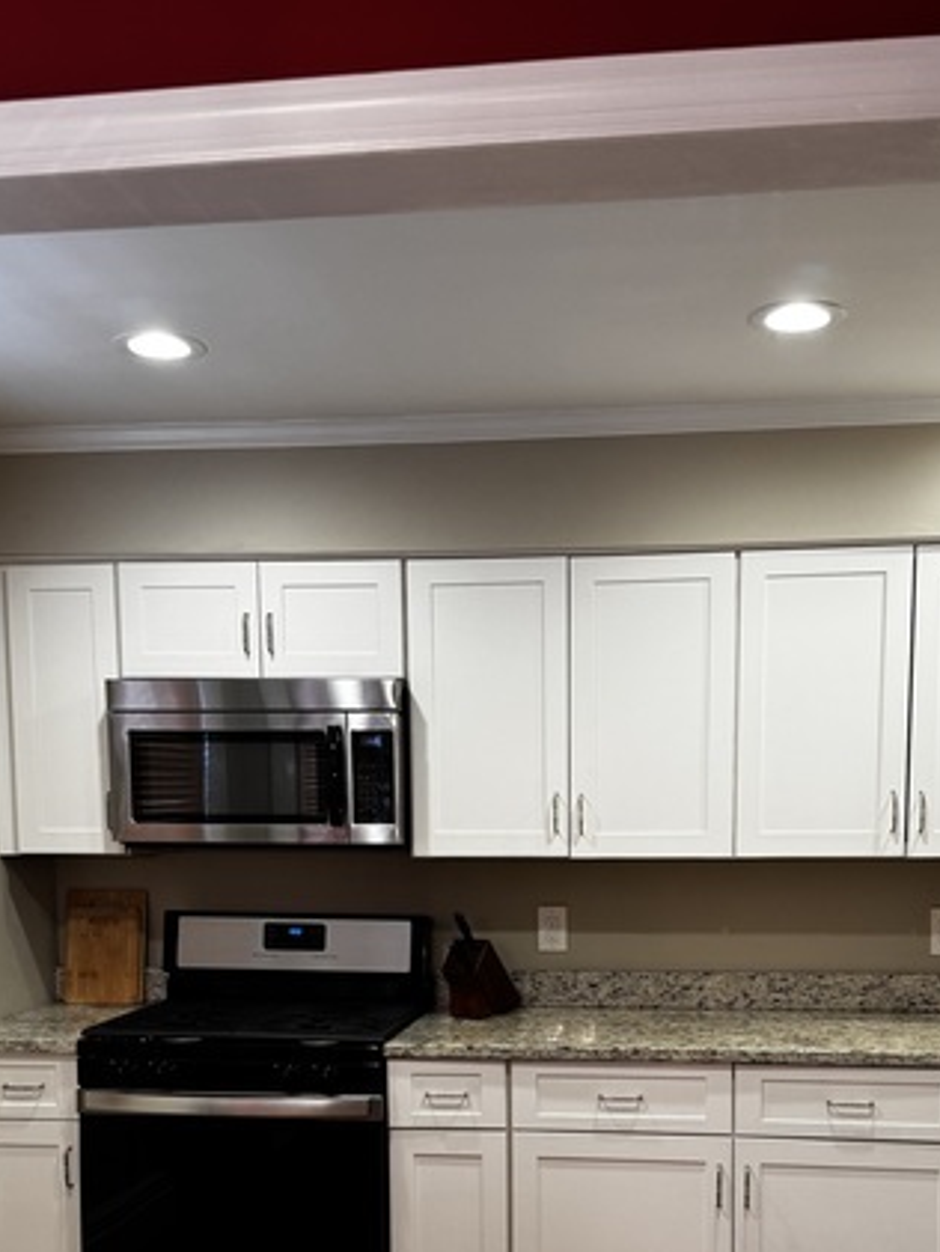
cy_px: 932
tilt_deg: -4.5
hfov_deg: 37.7
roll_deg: +0.9
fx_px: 1375
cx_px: 535
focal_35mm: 38
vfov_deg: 47.2
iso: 125
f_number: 1.78
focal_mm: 6.76
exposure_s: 1/60
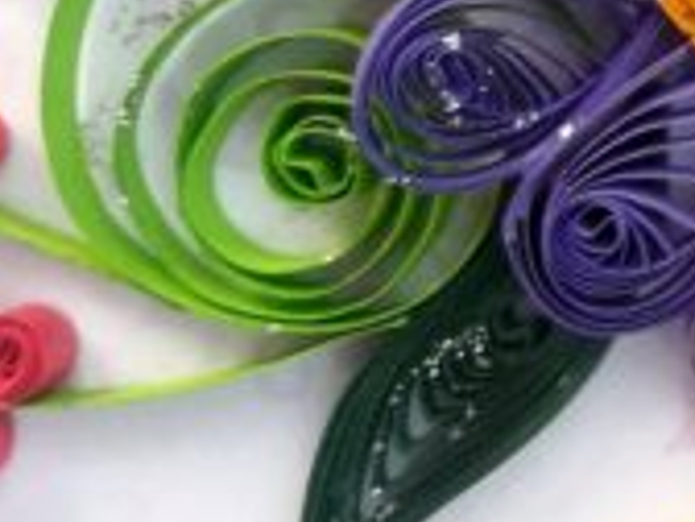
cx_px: 1171
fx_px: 1867
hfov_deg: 17.8
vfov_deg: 15.5
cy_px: -33
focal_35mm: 93
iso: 64
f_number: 2.2
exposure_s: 1/100
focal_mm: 3.83
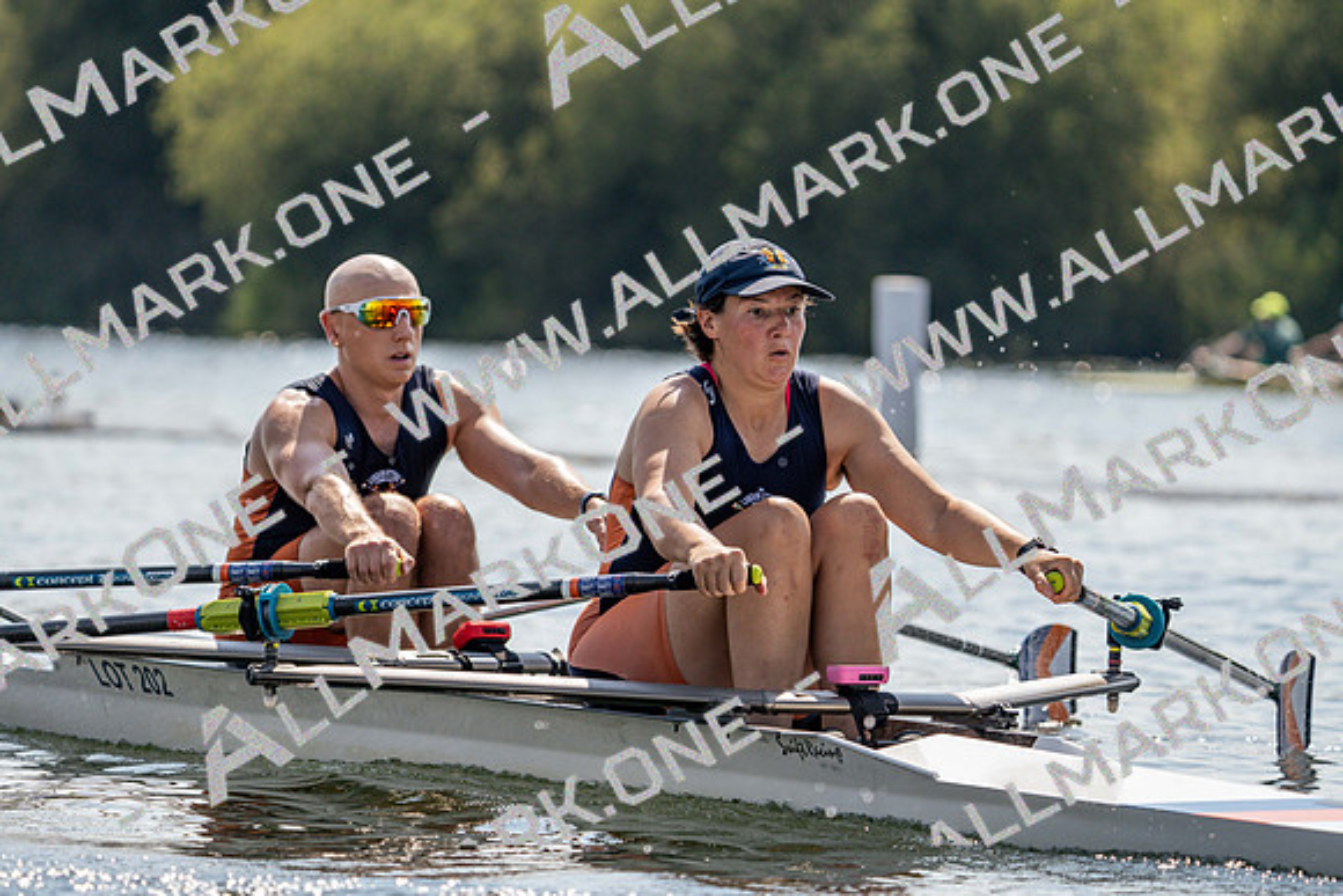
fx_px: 10186
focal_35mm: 273
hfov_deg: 7.5
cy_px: 448
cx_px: 672
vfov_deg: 5.0
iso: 200
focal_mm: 273
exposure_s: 1/1600
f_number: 5.6
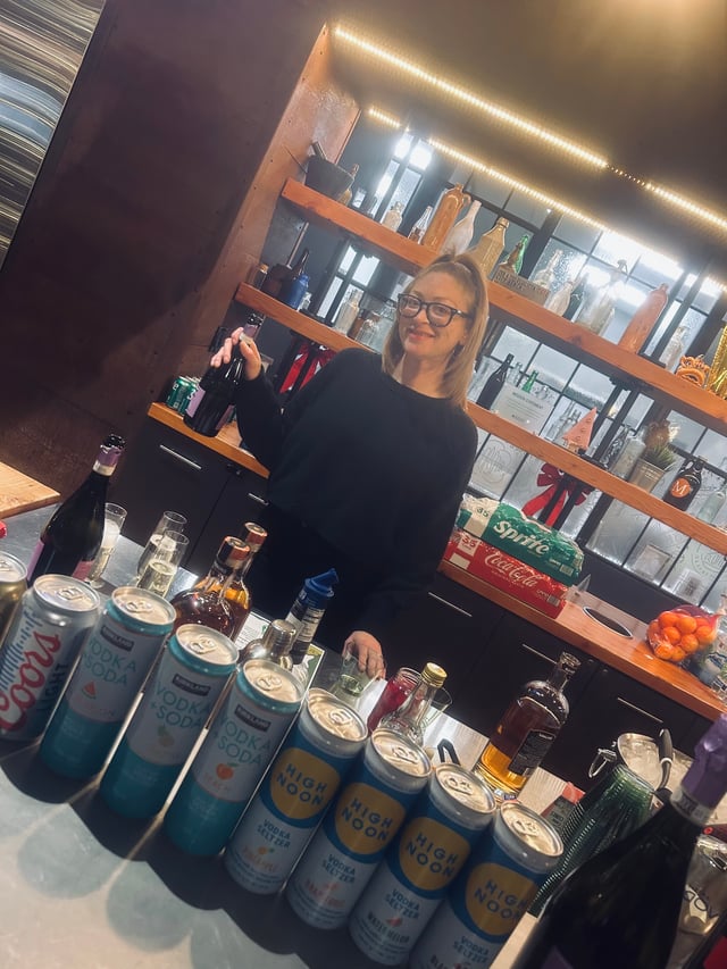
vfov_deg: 67.3
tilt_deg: -10.2
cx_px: 364
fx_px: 728
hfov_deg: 53.1
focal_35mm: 26
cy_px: 484
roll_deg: -27.6
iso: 250
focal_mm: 5.7
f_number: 1.5
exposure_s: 1/60
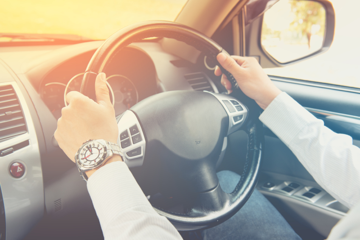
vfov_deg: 28.1
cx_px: 180
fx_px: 480
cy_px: 120
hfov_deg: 41.1
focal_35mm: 48
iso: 200
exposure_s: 1/40
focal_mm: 48
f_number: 5.6
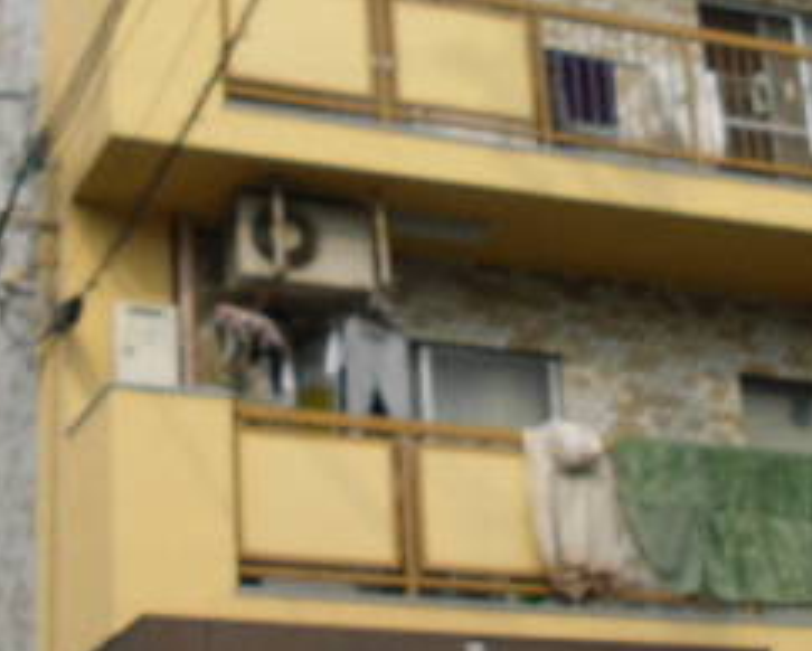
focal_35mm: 98
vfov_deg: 15.7
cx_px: 349
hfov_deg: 19.5
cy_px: 185
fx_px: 2357
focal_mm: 5.8
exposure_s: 1/626
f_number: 4.1
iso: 71
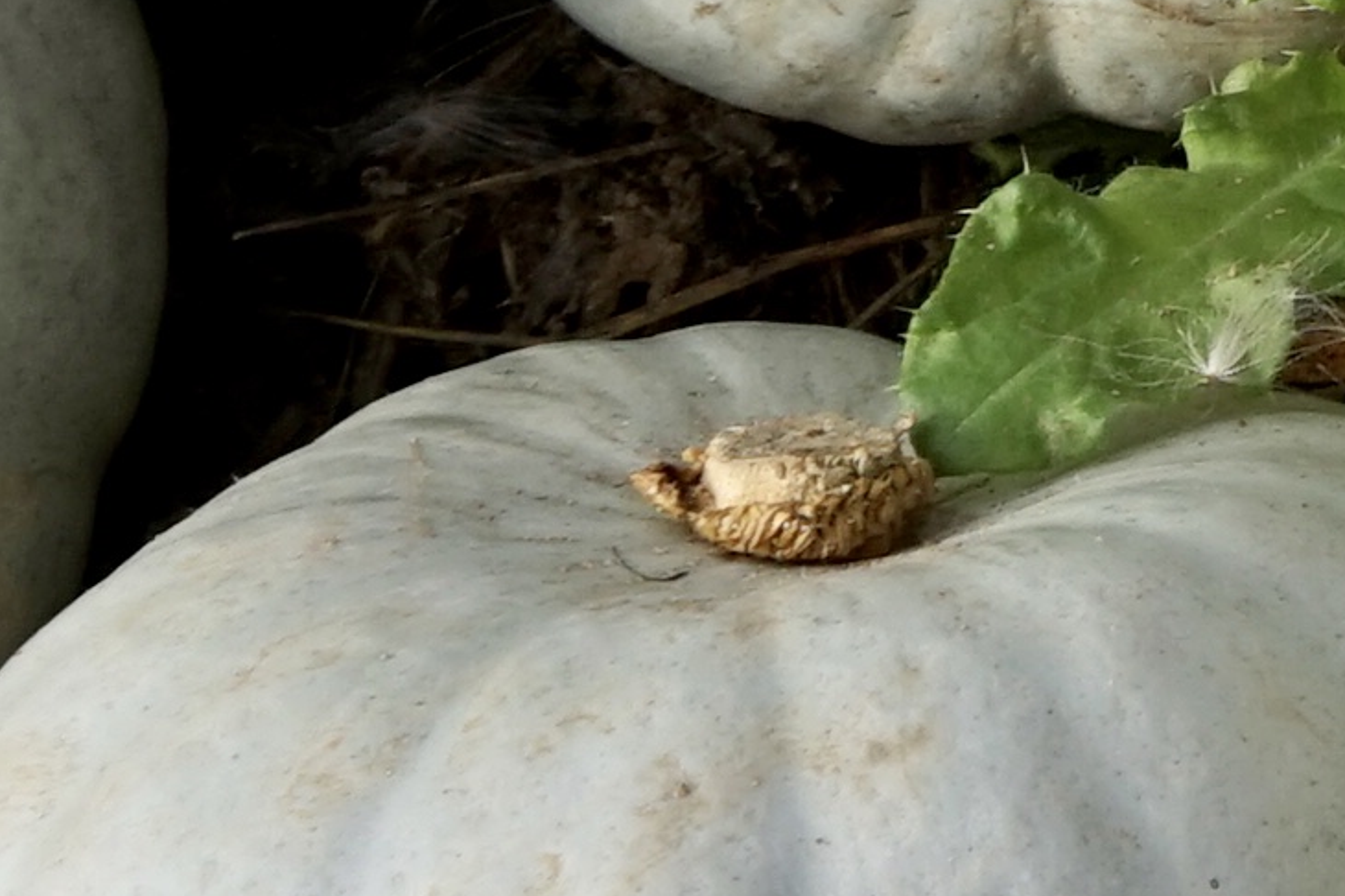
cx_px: 4076
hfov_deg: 6.9
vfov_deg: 5.1
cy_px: -171
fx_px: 10045
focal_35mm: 269
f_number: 8
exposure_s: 1/250
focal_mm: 24
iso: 100
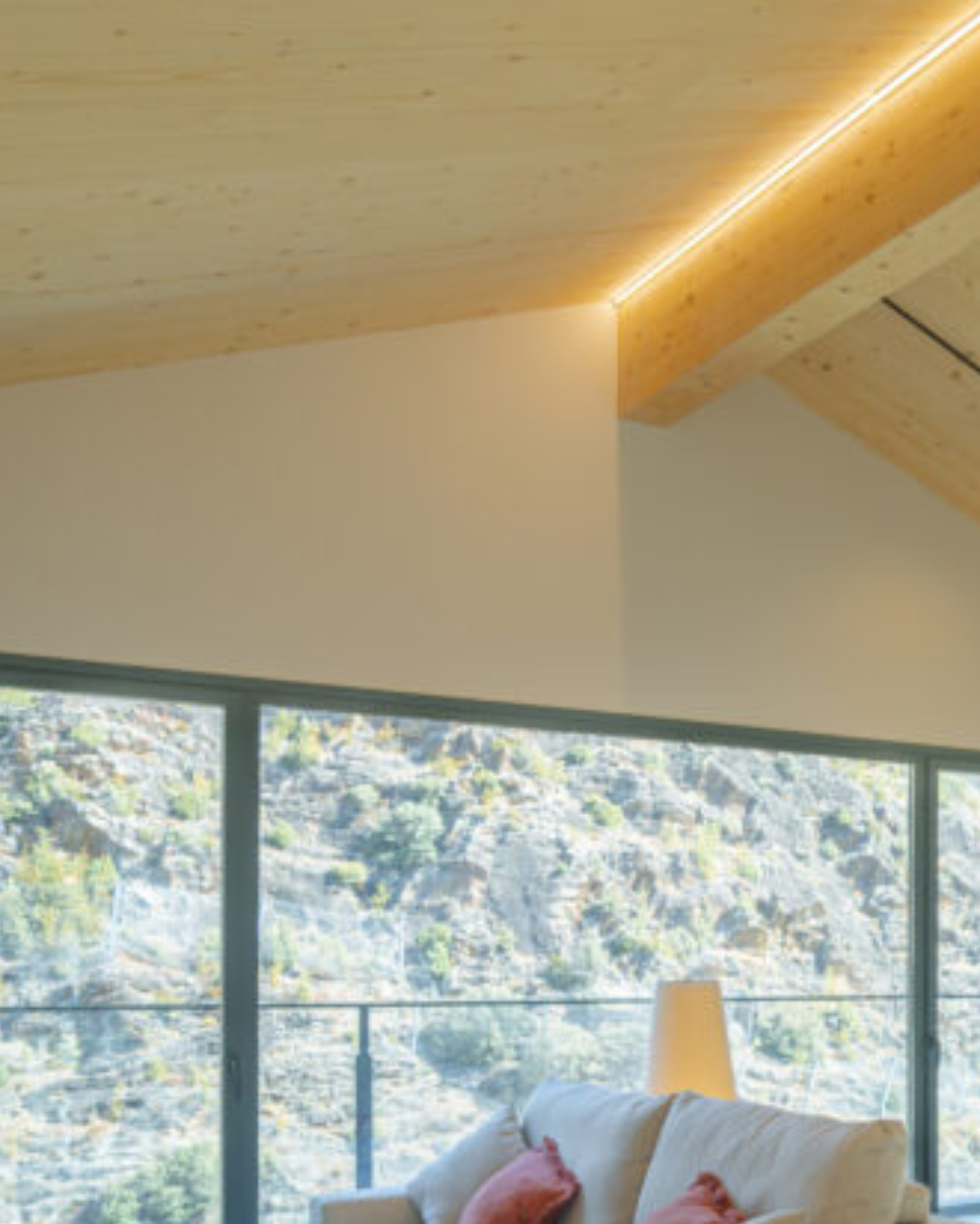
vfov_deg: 42.1
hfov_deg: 29.7
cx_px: 1226
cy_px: 958
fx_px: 1522
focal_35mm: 42
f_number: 4
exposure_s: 1/100
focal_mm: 18
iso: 100
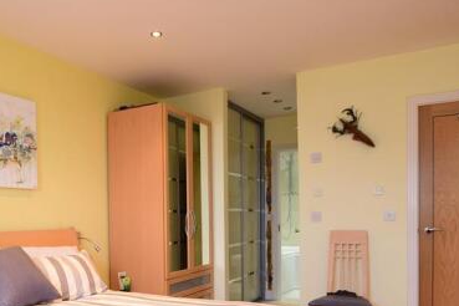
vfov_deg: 40.1
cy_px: 225
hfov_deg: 57.8
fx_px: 408
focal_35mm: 32
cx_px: 167
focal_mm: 12
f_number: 8
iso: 400
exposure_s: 1/10
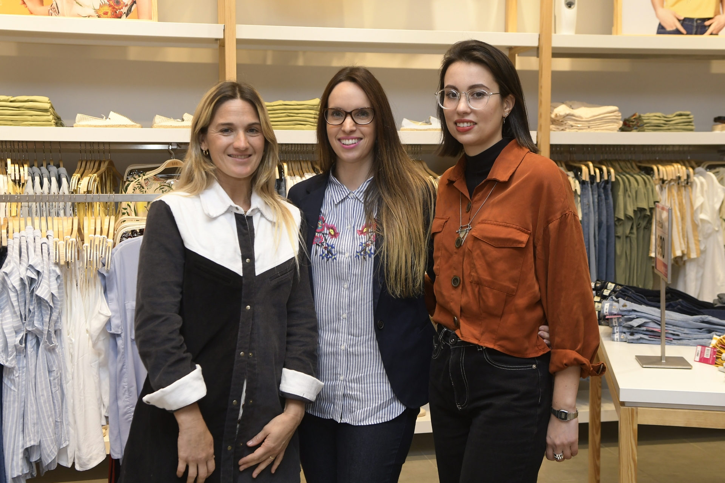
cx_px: 362
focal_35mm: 46
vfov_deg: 28.9
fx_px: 936
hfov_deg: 42.3
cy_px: 242
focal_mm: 31
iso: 1000
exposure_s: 1/200
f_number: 5
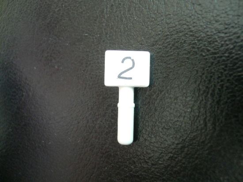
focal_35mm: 35
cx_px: 122
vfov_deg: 40.7
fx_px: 246
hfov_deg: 52.6
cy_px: 91
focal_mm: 5.8
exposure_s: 1/10
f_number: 2.8
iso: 200
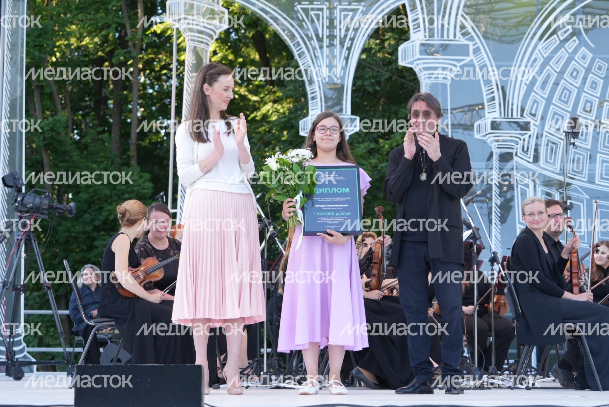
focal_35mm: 77
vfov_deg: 17.7
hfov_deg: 26.3
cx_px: 304
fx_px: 1303
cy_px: 204
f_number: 5.6
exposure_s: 1/200
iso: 800
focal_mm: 77
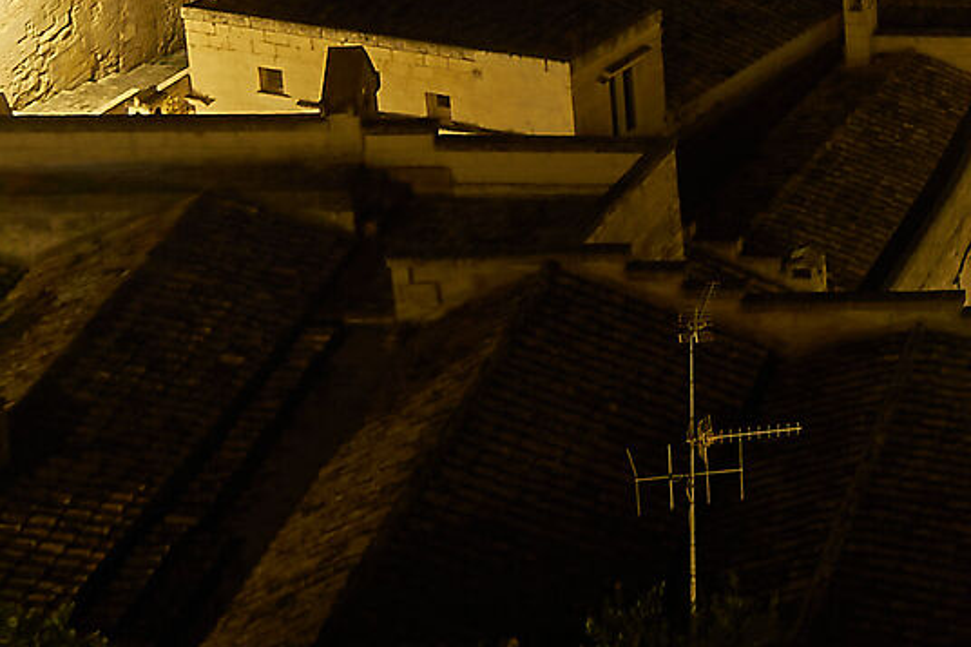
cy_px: -745
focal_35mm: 103
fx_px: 2777
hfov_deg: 16.3
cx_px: 1812
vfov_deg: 11.6
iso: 200
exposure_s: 30
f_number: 16
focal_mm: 15
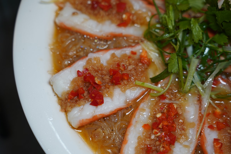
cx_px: 116
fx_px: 481
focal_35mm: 75
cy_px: 77
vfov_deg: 18.2
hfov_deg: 27.0
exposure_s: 1/80
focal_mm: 75
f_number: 4
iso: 160
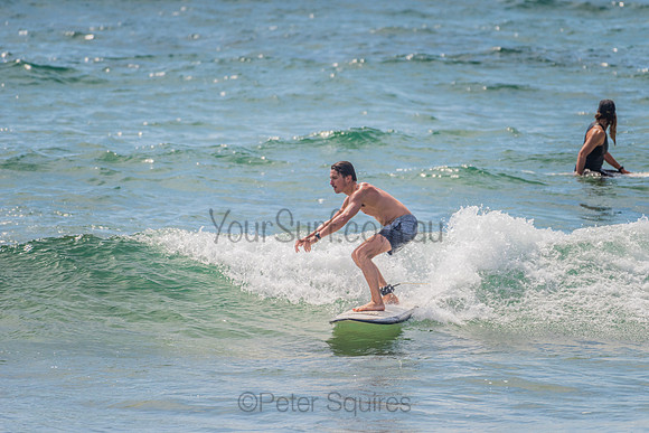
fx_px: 11060
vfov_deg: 2.2
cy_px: 212
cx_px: 398
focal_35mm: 613
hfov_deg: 3.4
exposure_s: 1/640
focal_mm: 500
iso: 220
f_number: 5.6
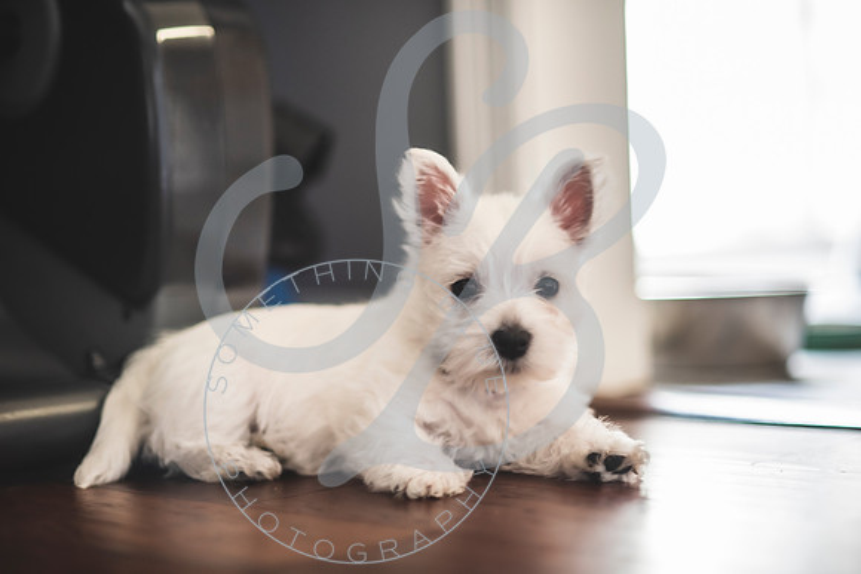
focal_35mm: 85
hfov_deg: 23.9
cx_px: 430
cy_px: 287
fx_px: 2033
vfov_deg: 16.1
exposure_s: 1/125
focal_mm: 85
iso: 1000
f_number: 1.8
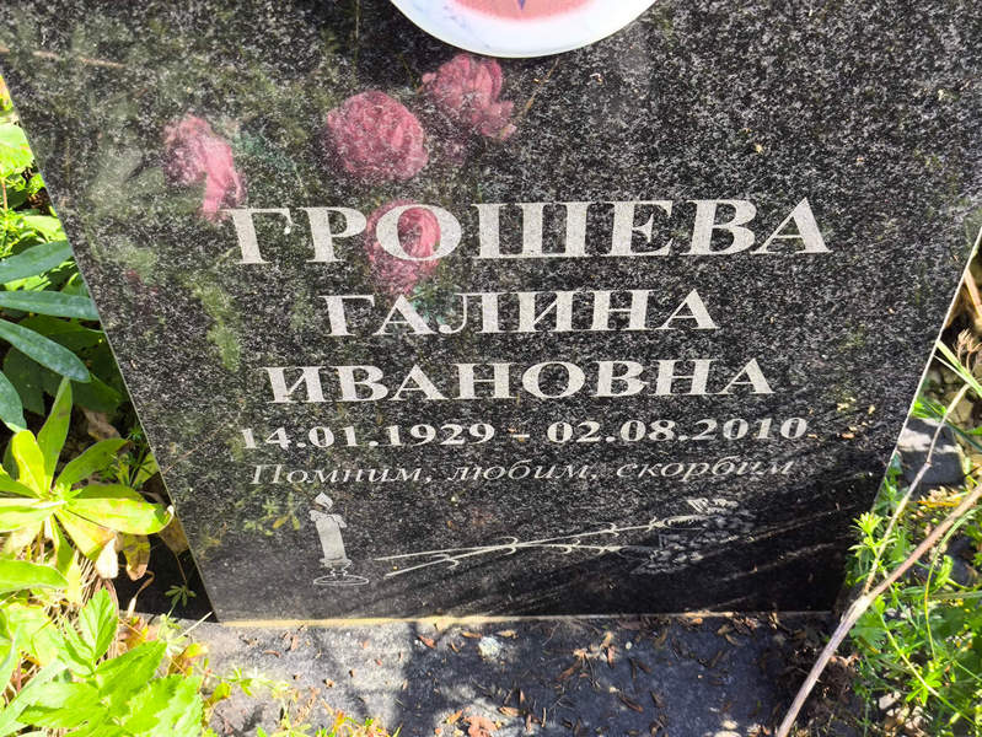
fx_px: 1419
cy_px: 368
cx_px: 491
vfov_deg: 29.1
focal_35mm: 50
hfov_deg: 38.2
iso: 50
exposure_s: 1/207
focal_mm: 4.71
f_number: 1.7
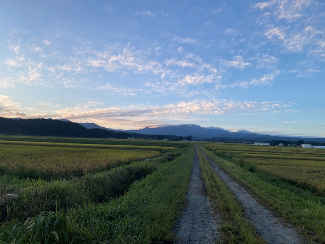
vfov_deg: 53.1
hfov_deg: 67.3
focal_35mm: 26
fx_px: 244
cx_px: 162
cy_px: 122
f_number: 1.8
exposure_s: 1/565
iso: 32
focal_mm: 4.25
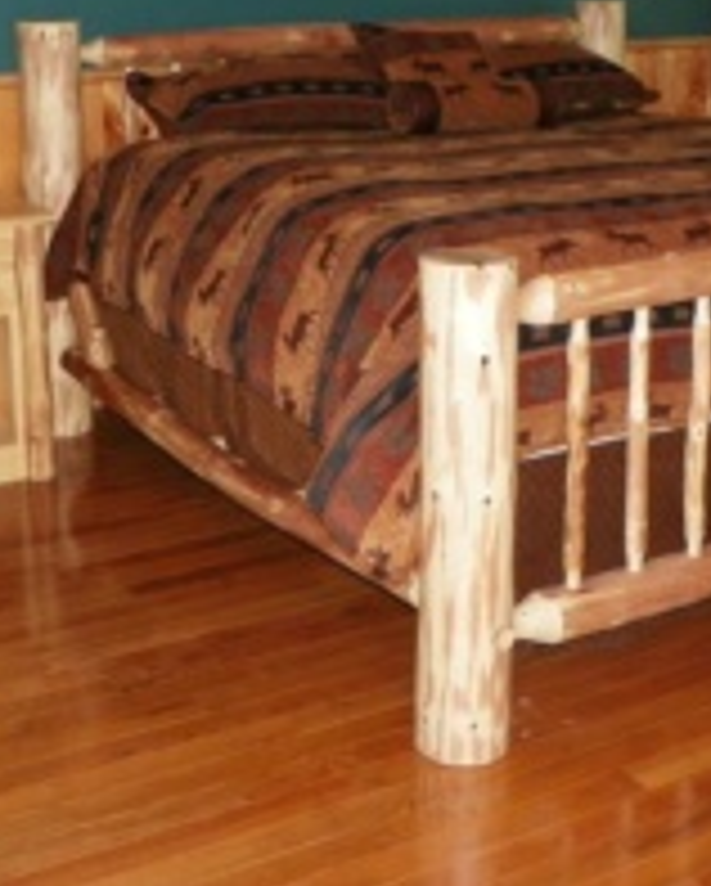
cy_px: 252
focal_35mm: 60
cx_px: 430
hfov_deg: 25.4
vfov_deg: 31.0
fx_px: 1576
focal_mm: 5.7
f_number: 2.8
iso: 200
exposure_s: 1/125
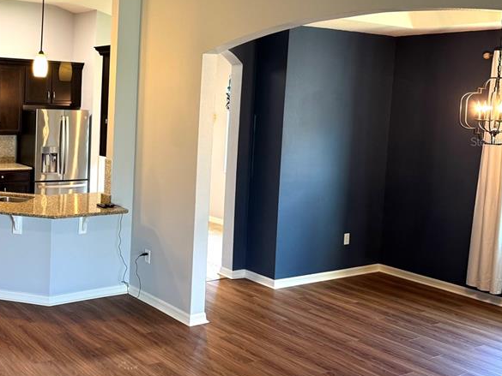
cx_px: 83
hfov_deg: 42.3
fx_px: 609
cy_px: 141
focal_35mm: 42
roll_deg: -1.6
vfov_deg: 34.2
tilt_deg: -4.3
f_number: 1.78
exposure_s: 1/60
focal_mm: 6.76
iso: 200
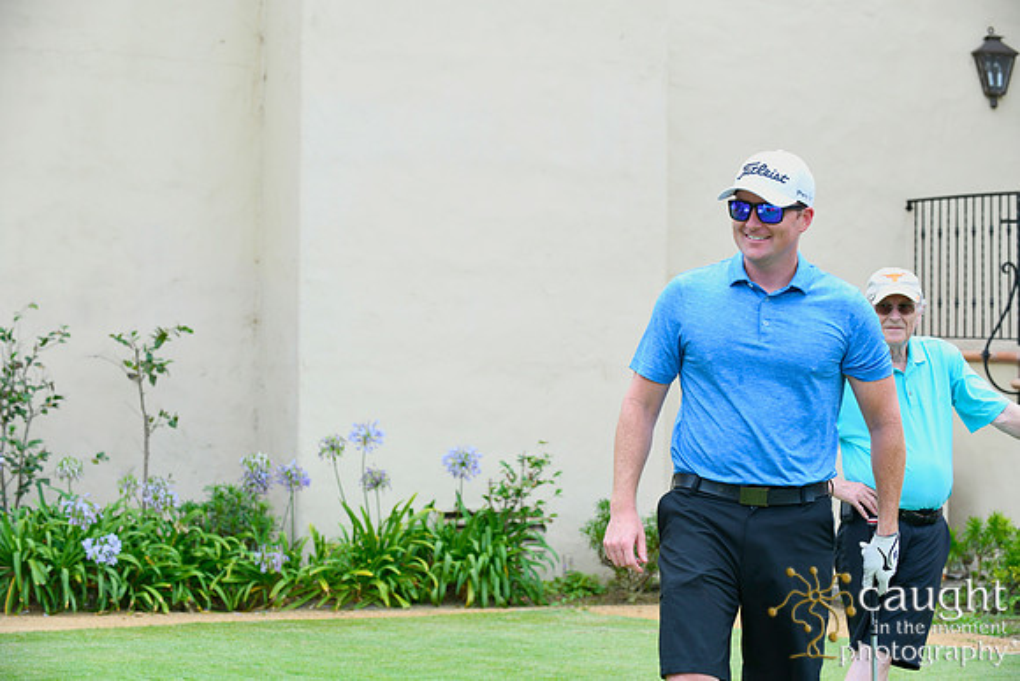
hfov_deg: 23.6
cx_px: 510
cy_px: 340
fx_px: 2437
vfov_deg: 15.9
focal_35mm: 86
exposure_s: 1/400
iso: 400
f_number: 7.1
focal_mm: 86
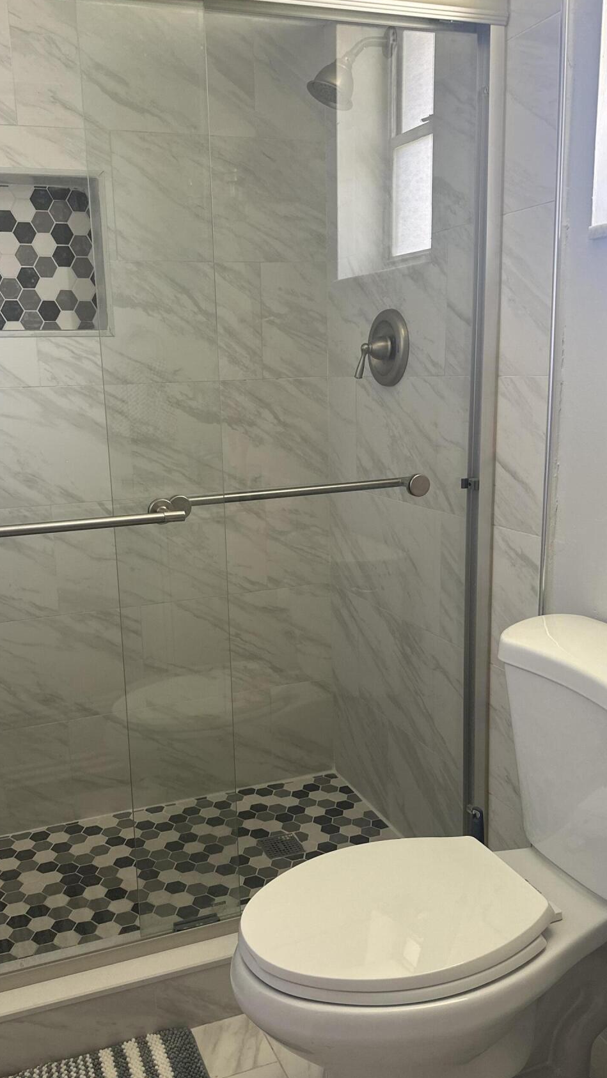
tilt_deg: -11.7
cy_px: 560
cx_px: 248
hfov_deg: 37.7
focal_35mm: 31
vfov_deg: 62.6
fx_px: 887
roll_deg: +1.0
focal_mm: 6.86
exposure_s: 1/60
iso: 160
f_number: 1.78
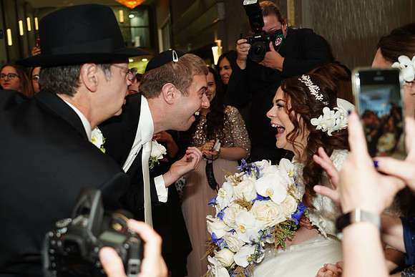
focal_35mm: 42
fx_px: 484
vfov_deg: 31.9
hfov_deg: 46.4
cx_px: 208
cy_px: 138
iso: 640
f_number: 4.5
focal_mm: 42
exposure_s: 1/80
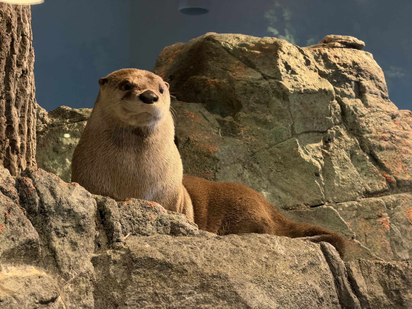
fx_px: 1190
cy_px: 154
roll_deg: -0.6
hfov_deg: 19.6
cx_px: 206
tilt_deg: +8.4
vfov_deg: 14.8
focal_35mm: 100
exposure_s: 1/60
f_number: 2.8
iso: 400
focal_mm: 16.89
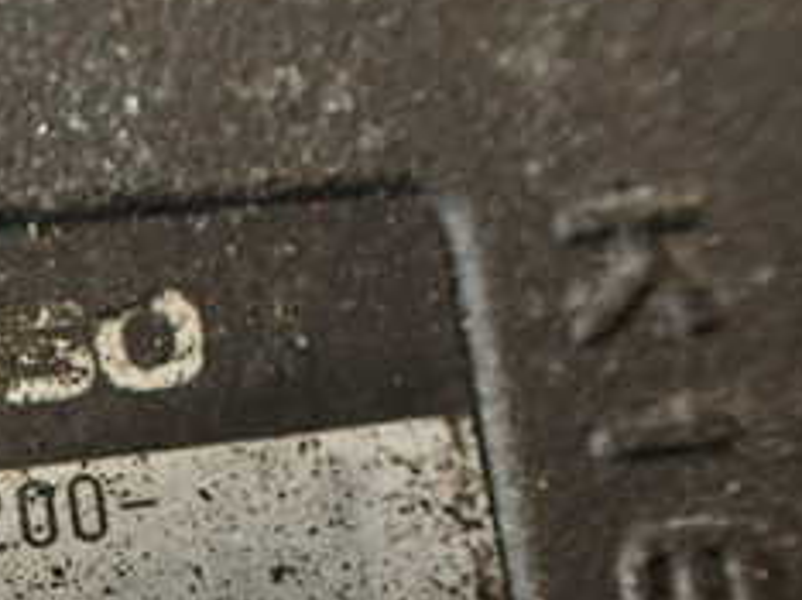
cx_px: -178
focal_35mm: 77
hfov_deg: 23.1
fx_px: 1782
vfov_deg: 18.4
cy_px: 665
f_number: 2.3
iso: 200
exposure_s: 1/50
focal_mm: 5.4
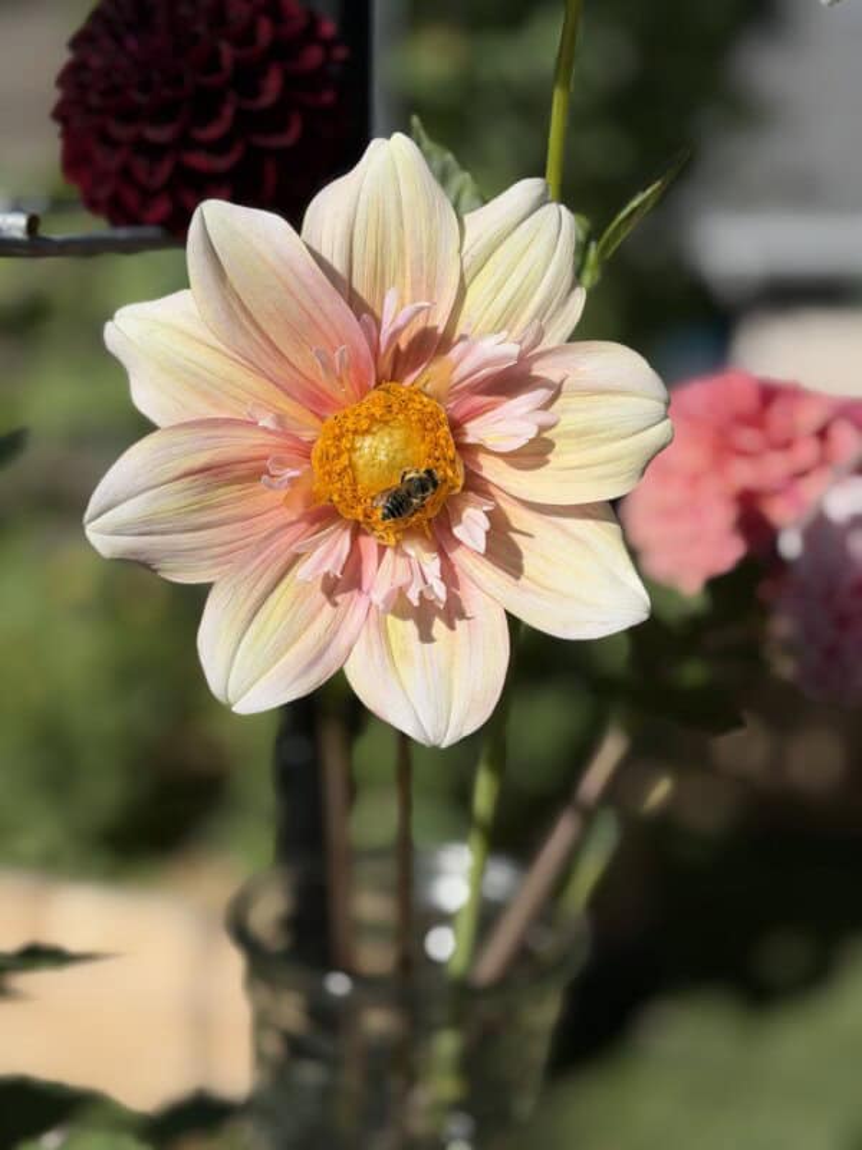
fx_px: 1594
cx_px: 431
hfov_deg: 30.3
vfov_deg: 39.7
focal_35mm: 48
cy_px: 575
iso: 64
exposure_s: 1/16129
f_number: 1.8
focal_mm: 6.8
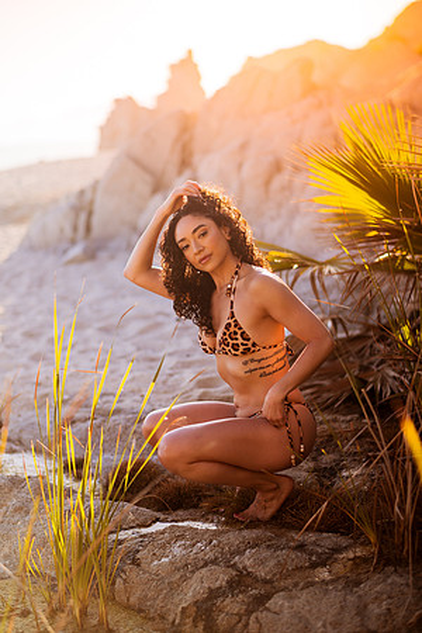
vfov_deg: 34.5
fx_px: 1020
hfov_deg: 23.4
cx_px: 211
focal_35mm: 58
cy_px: 316
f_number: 1.8
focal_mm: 58
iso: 50
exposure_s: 1/8000
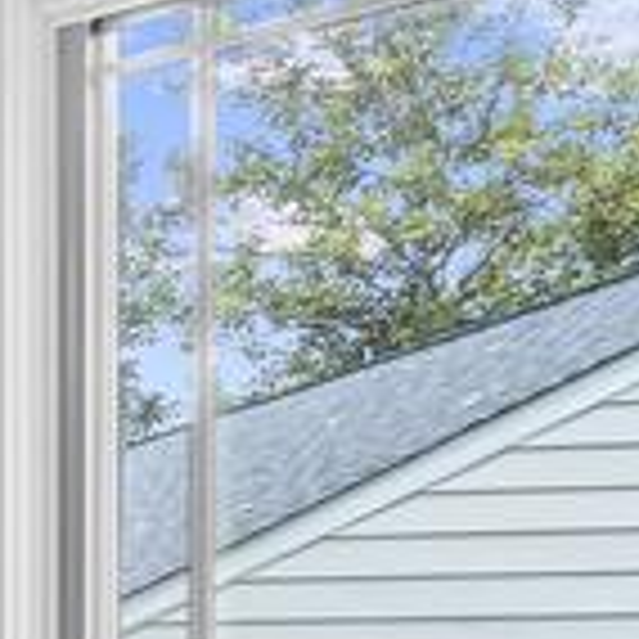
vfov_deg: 15.9
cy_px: 950
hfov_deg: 9.3
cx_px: -1656
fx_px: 2111
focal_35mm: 101
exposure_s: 1/25
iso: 1600
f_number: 6.3
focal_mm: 16.5
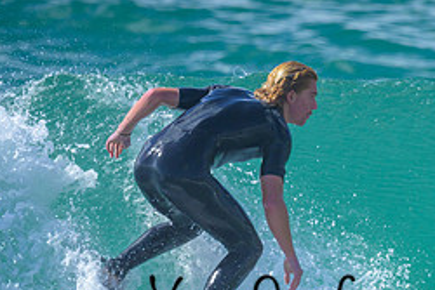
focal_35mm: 2552
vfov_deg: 0.5
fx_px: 30853
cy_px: 203
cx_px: 311
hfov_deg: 0.8
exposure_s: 1/2000
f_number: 6.3
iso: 280
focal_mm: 800
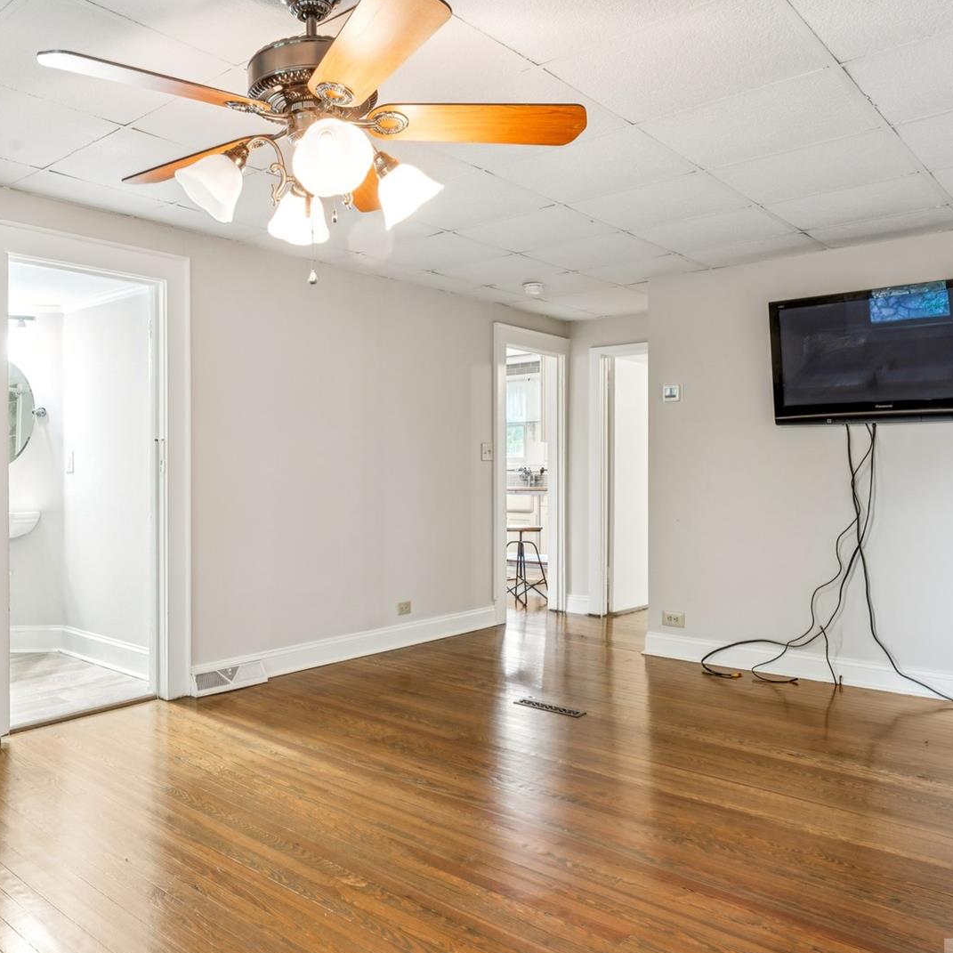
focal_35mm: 27
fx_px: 835
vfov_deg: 59.4
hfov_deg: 58.1
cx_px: 317
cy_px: 506
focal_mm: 16.5
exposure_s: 4
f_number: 13
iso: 100
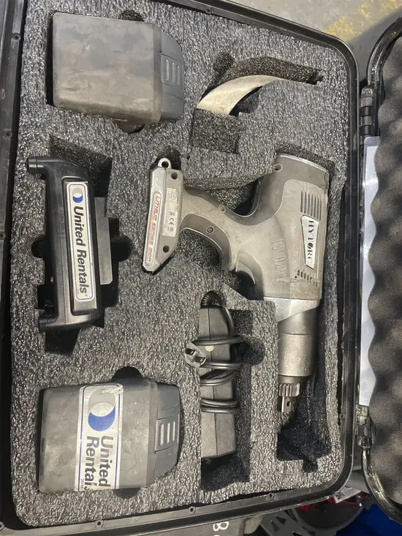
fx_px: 402
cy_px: 268
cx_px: 201
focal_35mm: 26
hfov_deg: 53.1
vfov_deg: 67.3
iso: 200
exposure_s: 1/60
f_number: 1.6
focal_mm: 4.2
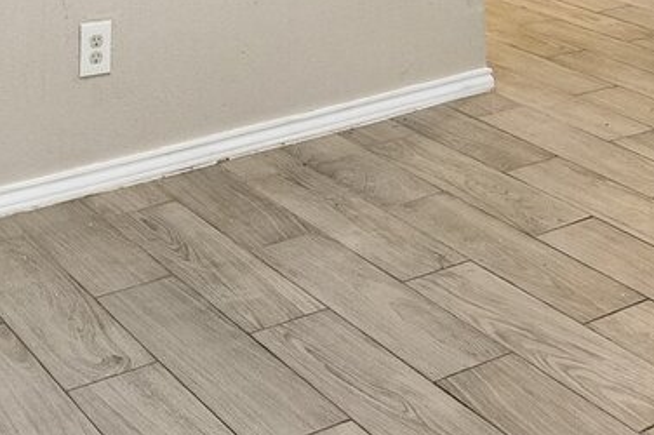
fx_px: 1252
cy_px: -336
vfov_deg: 16.6
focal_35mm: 69
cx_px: 266
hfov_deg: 29.2
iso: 900
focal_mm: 16
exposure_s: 1/15
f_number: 8
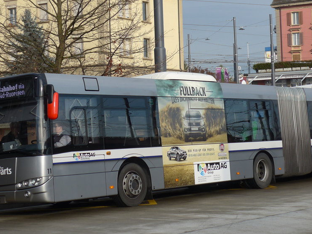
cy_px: 81
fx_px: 757
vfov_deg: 17.5
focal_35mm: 84
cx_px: 162
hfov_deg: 23.3
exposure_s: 1/800
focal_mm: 10.7
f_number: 3.3
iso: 80
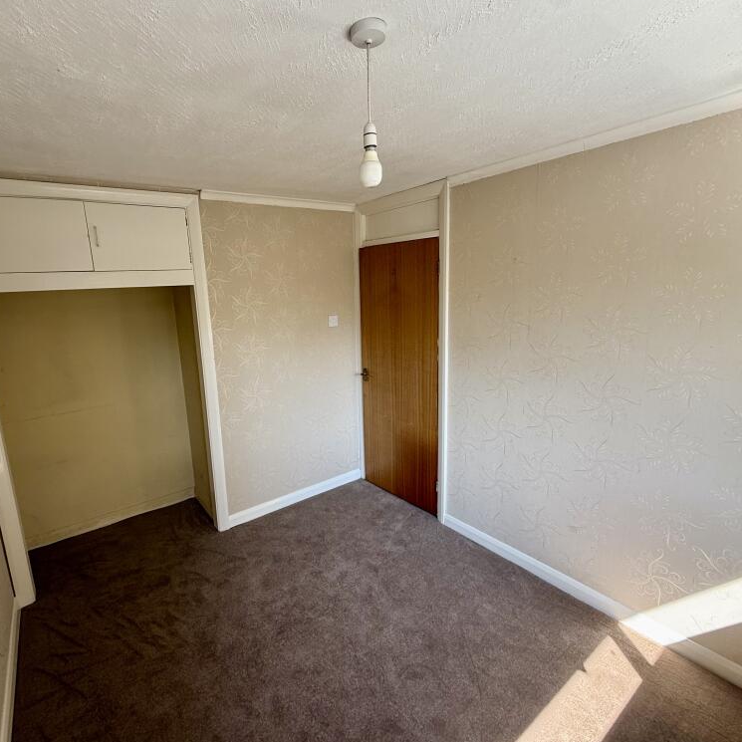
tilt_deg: -10.0
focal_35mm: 17
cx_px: 328
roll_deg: +3.0
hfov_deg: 83.6
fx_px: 412
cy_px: 367
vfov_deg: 84.0
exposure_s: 1/99
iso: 64
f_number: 2.2
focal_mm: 2.22
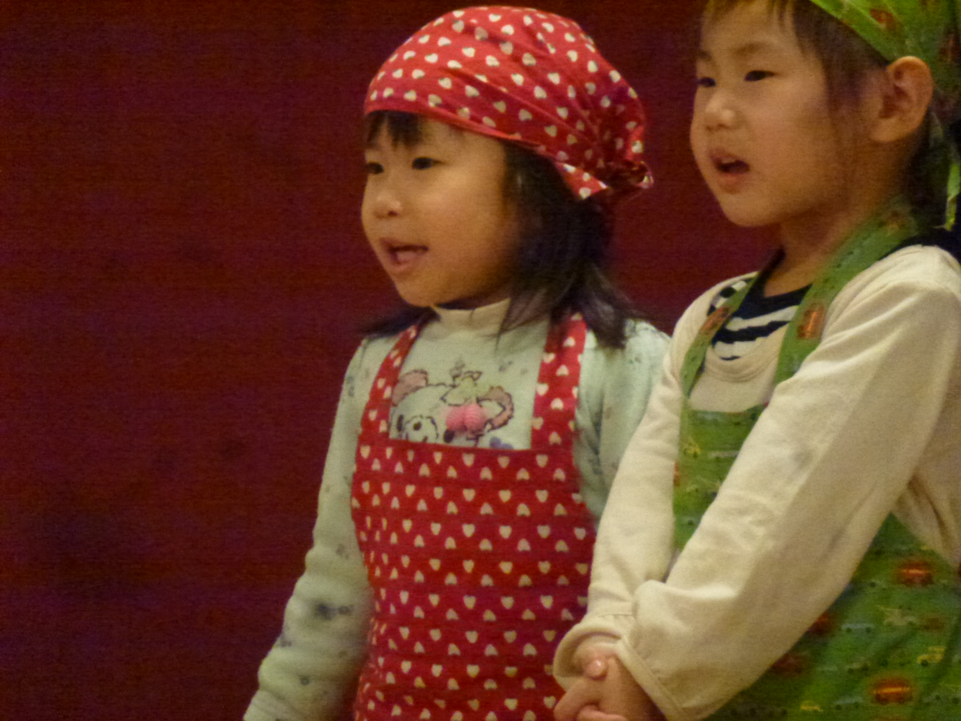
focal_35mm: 384
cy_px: 360
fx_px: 10661
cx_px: 480
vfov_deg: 3.9
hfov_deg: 5.2
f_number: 5.9
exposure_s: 1/100
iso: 1600
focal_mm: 68.8
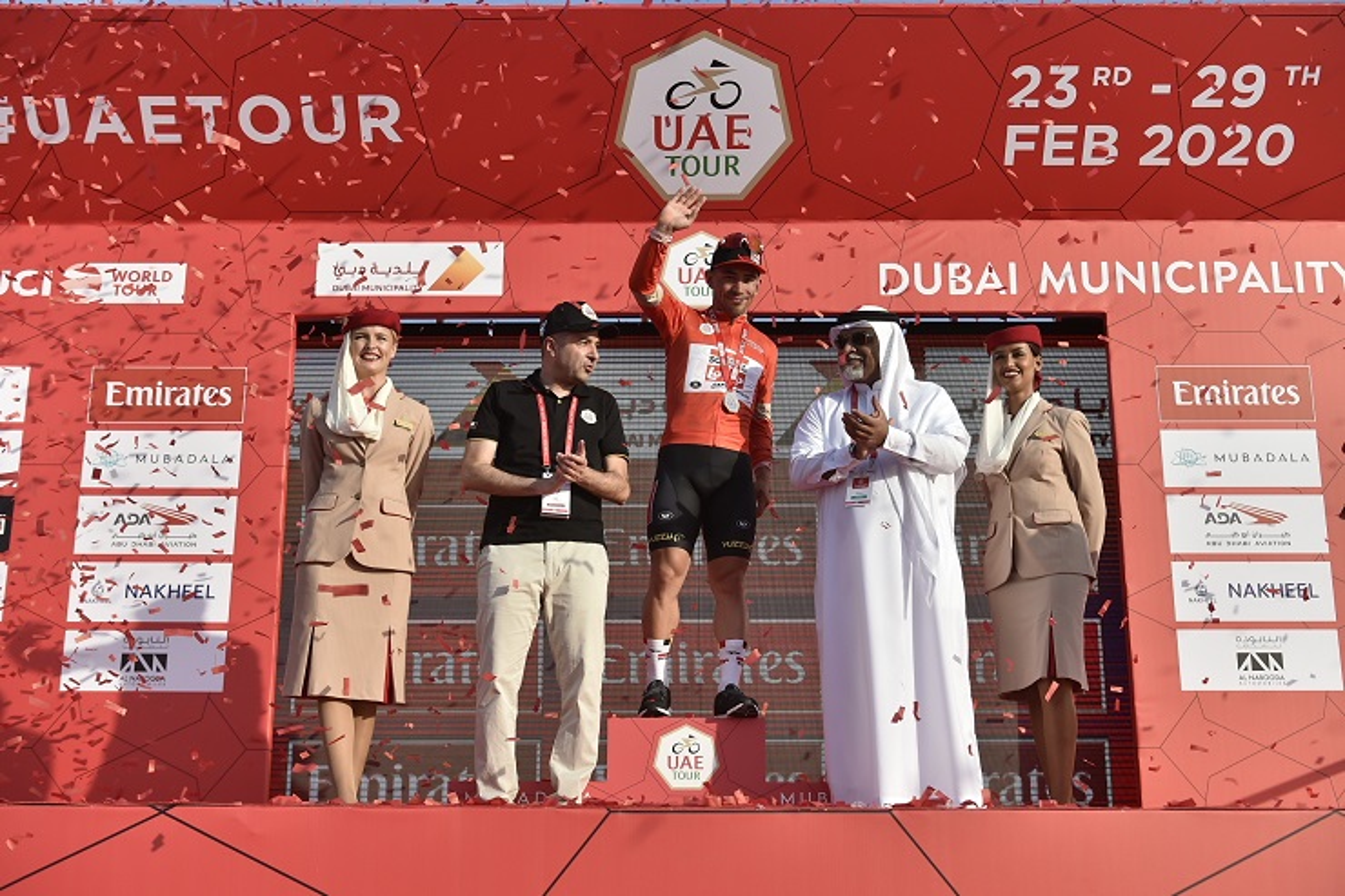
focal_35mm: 45
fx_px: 1681
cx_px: 672
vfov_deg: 29.9
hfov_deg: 43.6
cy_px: 448
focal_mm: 45
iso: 250
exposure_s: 1/2500
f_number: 5
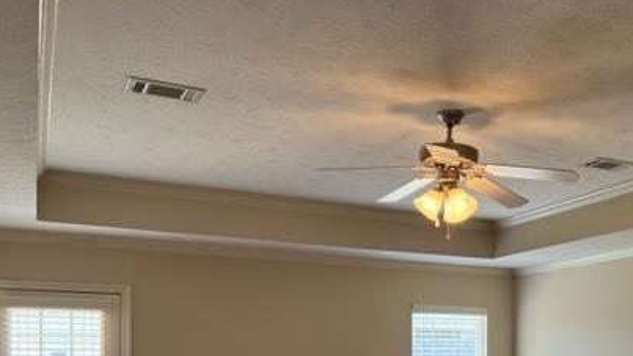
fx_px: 756
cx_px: 487
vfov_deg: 25.1
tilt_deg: -1.2
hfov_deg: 43.7
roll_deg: -1.3
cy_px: 369
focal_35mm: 45
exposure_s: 1/120
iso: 80
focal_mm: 5.7
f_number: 1.5
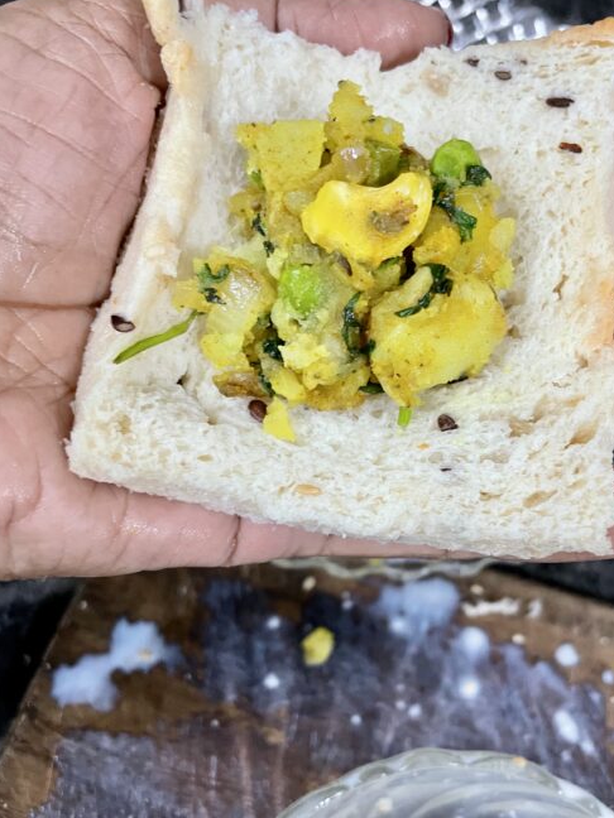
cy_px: 458
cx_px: 361
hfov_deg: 45.3
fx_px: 733
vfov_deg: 58.2
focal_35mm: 31
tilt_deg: -67.3
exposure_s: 1/50
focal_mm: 4.2
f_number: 1.6
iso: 250
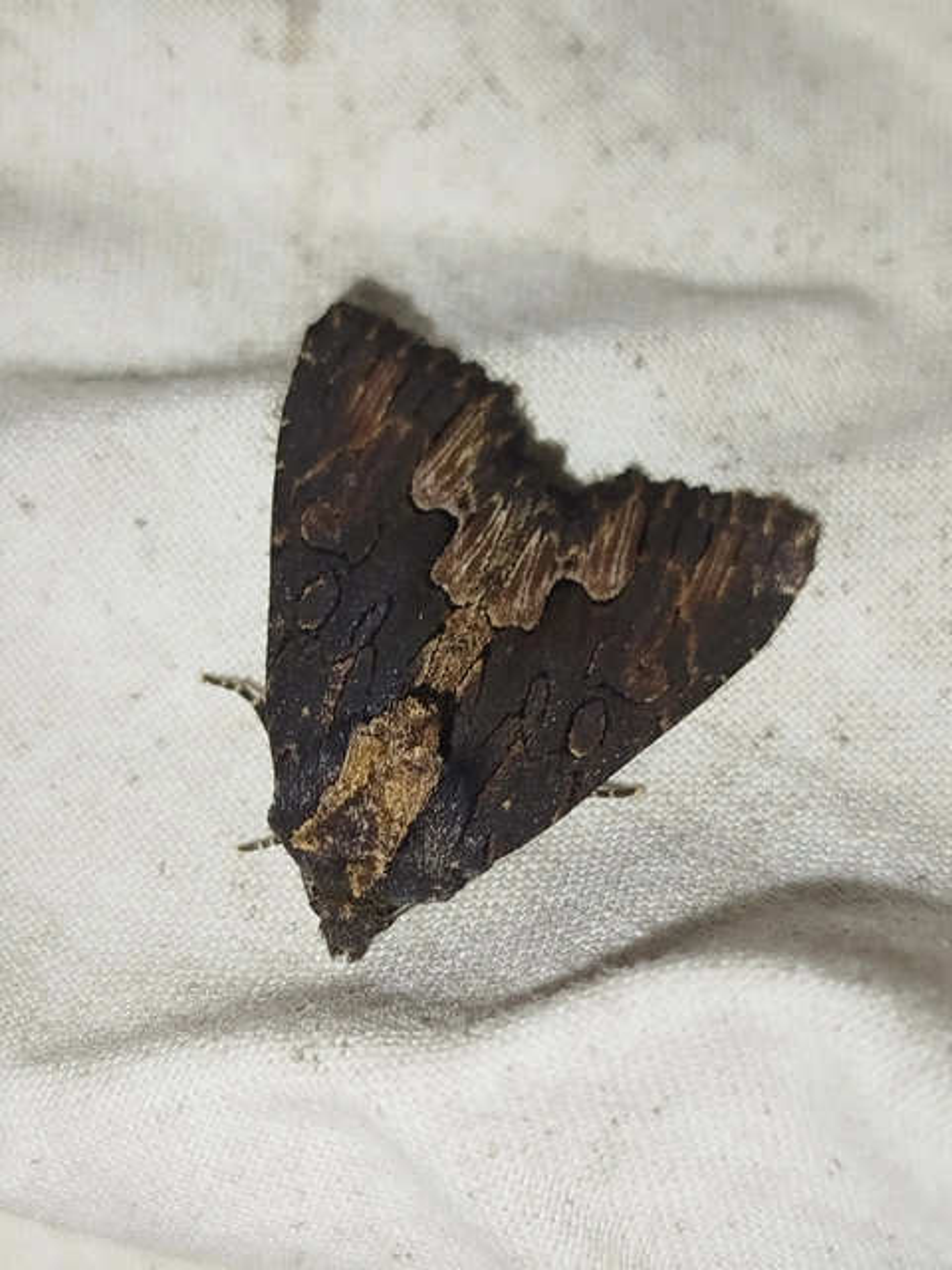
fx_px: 2457
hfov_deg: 21.9
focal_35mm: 67
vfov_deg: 29.0
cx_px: 476
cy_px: 635
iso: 64
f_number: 1.7
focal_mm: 5.31
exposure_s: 1/50
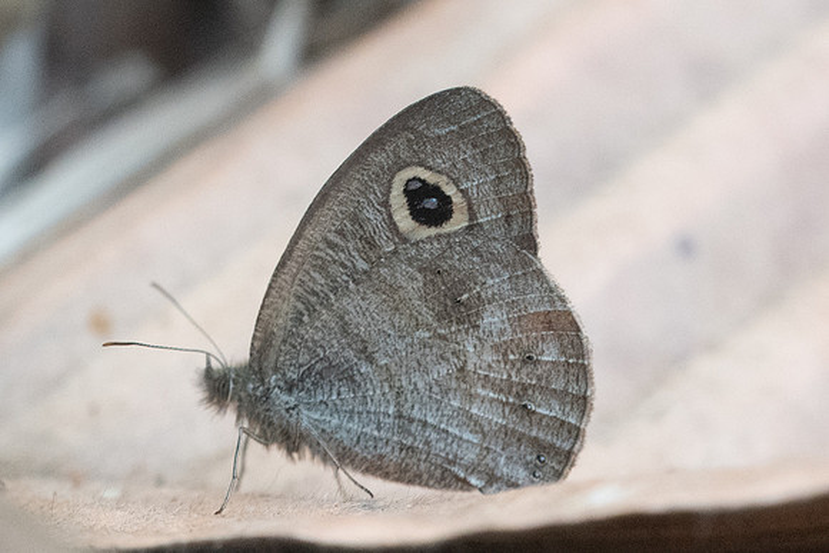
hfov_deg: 3.6
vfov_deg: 2.4
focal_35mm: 570
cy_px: 315
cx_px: 473
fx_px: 13122
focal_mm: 150
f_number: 5
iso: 1600
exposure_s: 1/400
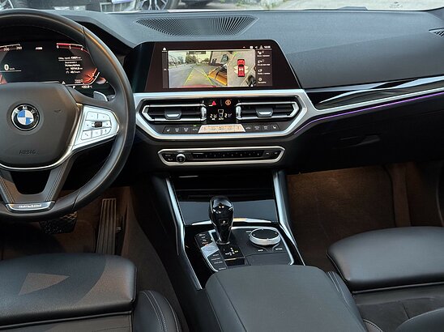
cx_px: 222
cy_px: 166
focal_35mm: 48
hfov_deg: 39.7
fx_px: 615
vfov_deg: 30.2
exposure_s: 1/28
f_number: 1.78
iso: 640
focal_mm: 6.76
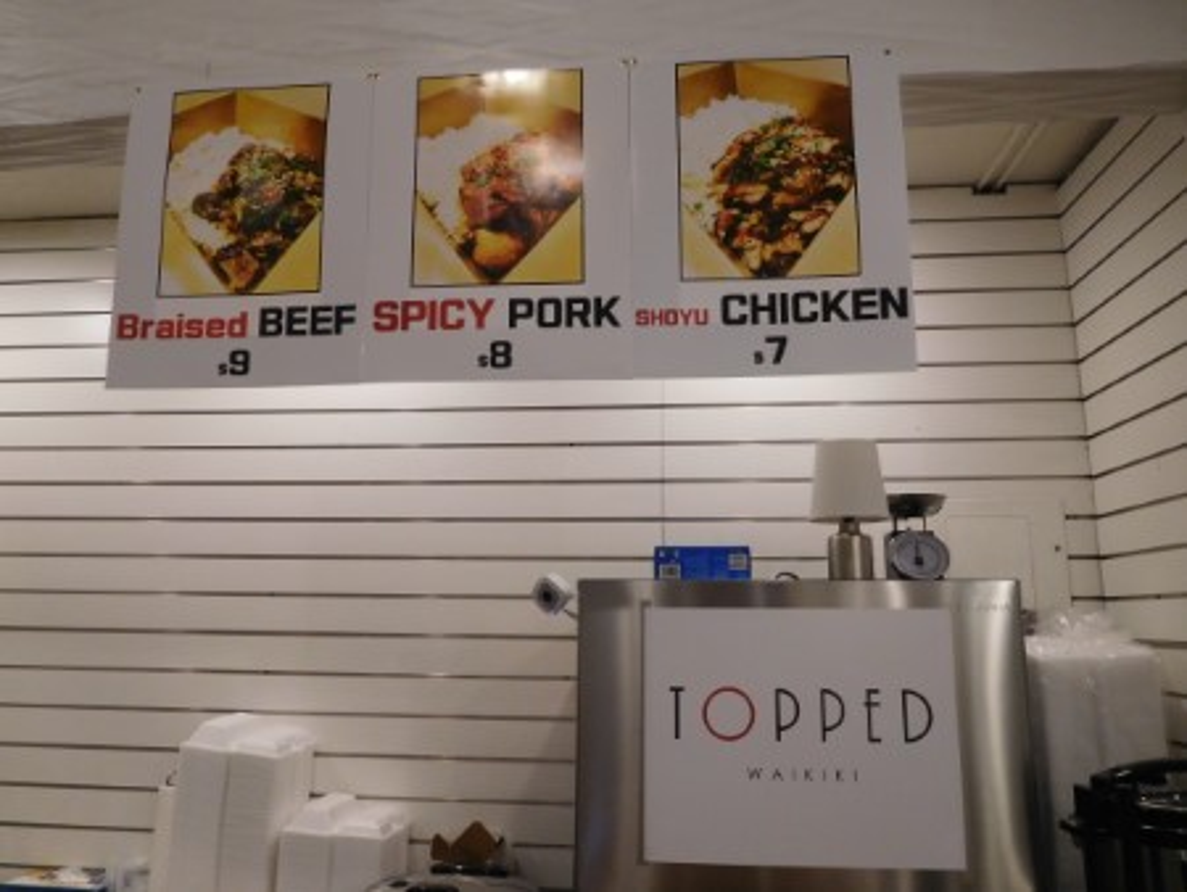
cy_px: 446
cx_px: 594
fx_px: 858
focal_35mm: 25
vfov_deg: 54.9
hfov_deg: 69.4
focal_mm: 4.5
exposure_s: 1/30
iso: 280
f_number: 3.4
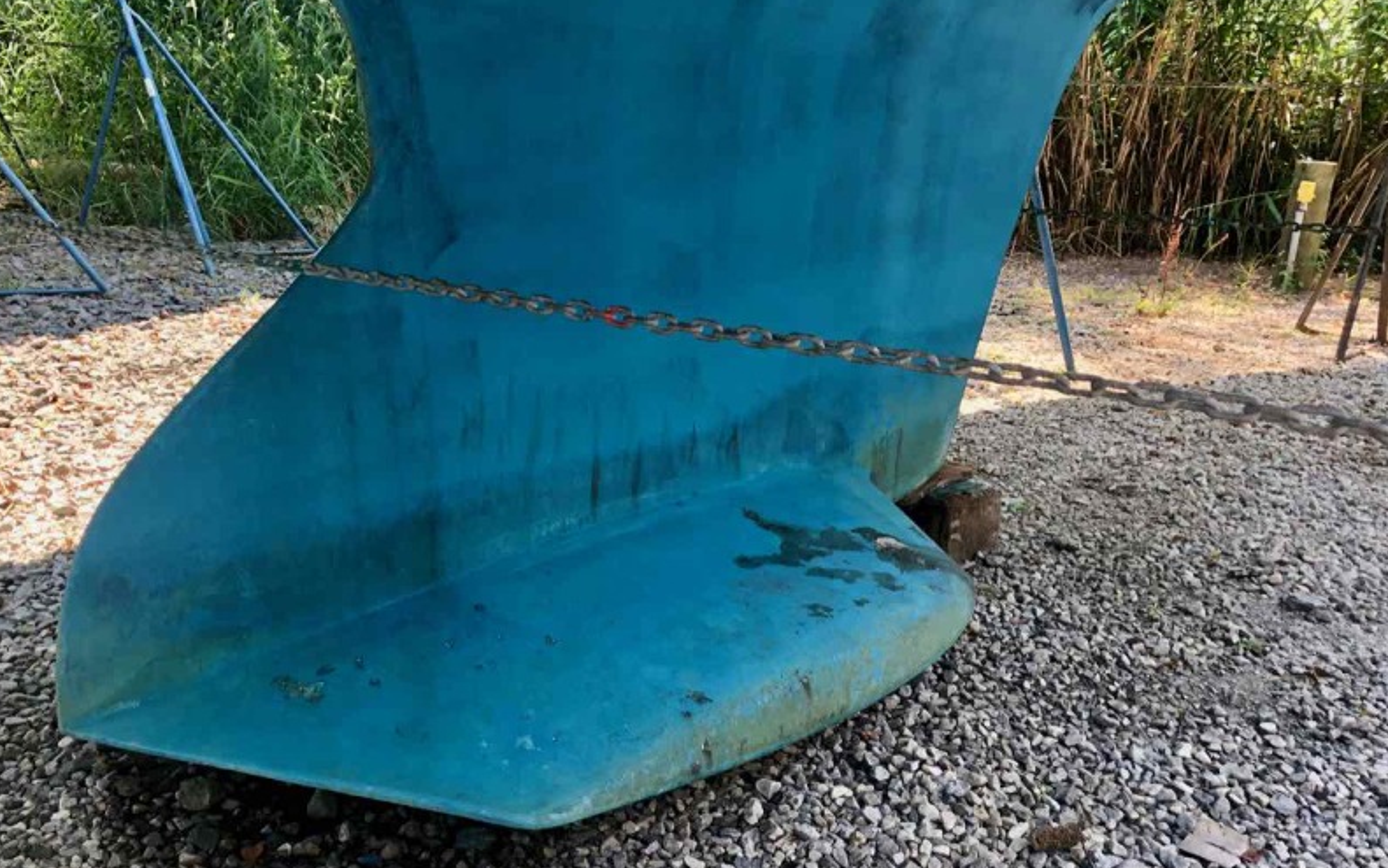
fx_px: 1135
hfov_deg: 62.9
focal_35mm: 30
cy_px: 393
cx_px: 693
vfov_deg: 41.8
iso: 25
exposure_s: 1/120
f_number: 1.8
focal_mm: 3.99
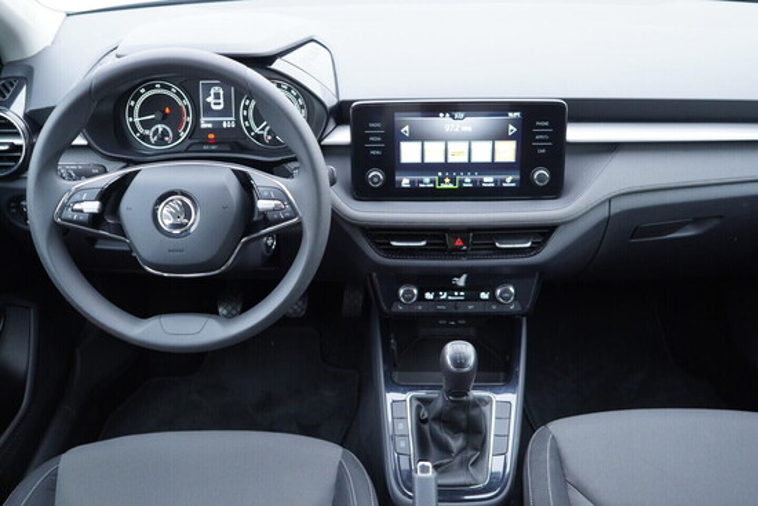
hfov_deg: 53.1
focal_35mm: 36
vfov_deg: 36.9
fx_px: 758
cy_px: 253
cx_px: 379
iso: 400
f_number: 2.8
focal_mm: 24
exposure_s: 1/40
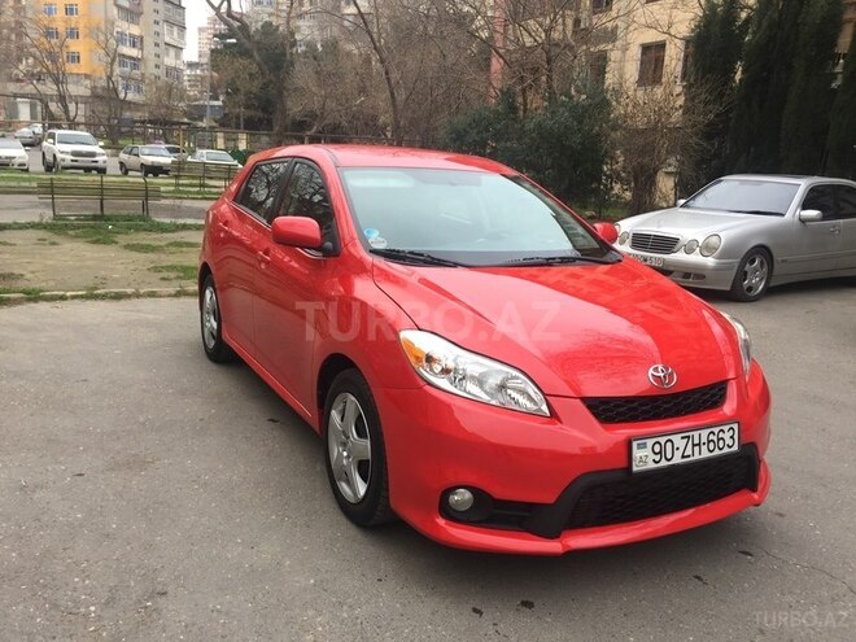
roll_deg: -2.8
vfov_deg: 48.2
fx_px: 717
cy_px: 321
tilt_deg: -11.3
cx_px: 428
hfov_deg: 61.7
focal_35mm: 29
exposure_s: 1/50
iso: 40
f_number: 2.2
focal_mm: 4.15
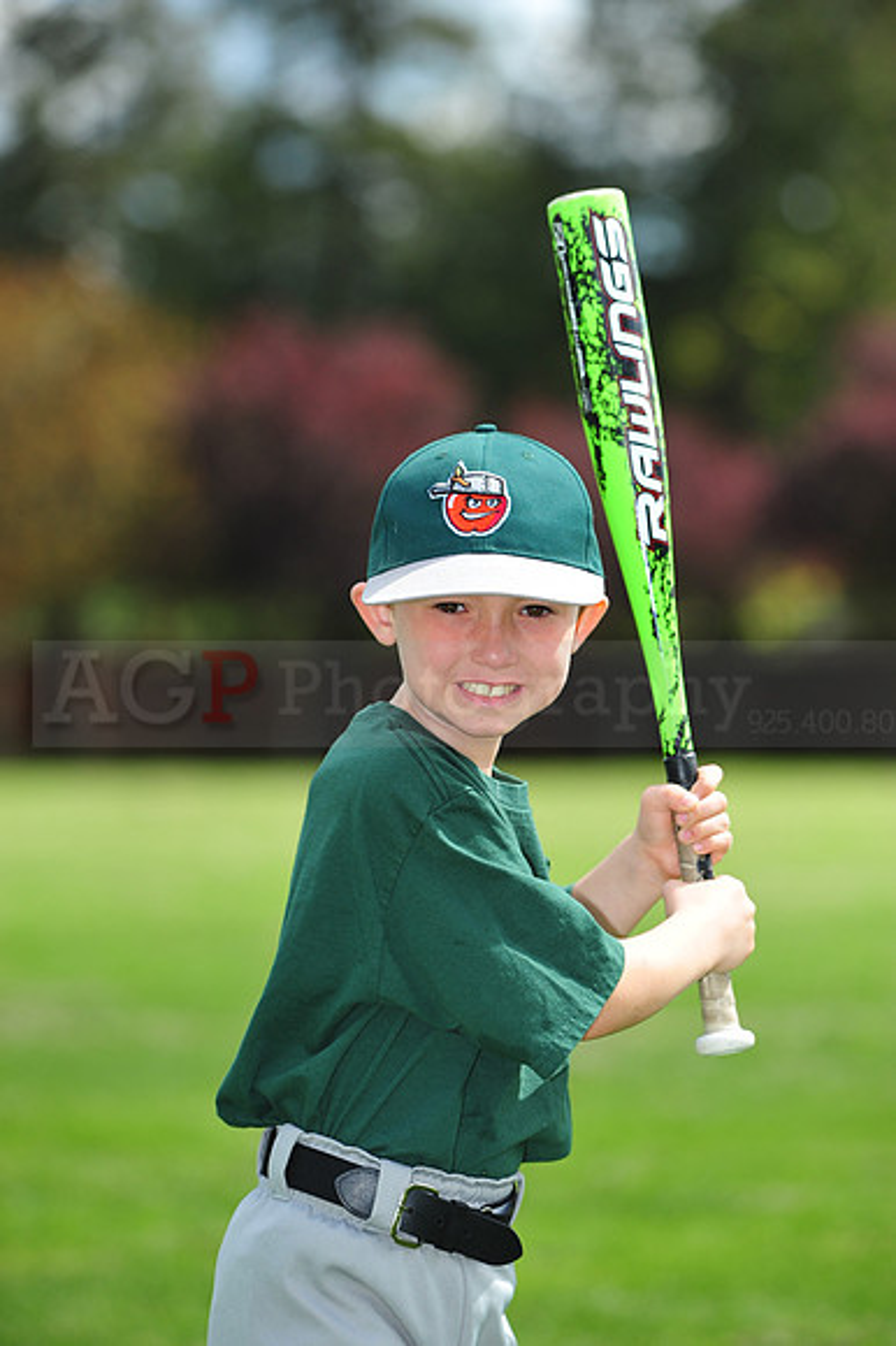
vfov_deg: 11.8
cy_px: 673
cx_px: 448
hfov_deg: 7.8
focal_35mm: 175
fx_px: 6541
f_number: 5
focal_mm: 175
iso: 400
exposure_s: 1/1600
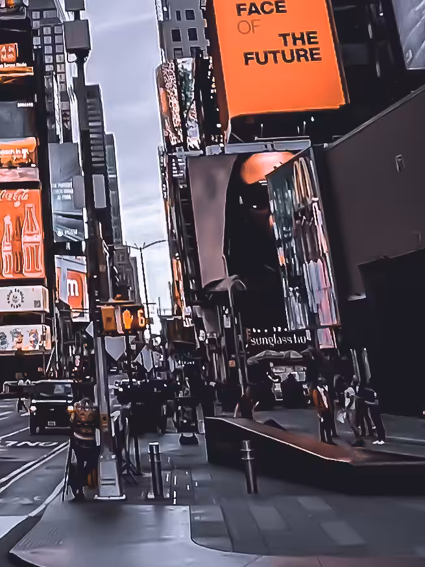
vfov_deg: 27.1
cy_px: -170
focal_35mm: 60
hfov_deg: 22.9
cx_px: -45
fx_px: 983
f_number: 1.8
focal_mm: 1.57
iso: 32
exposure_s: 1/850
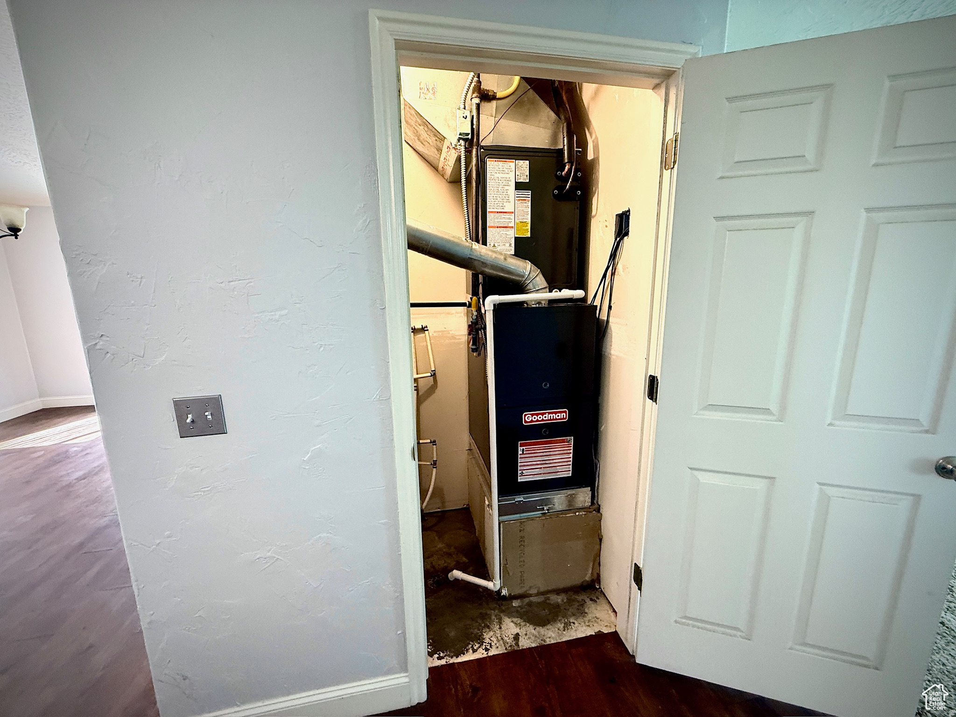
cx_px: 478
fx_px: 387
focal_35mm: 14
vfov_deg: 85.7
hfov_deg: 102.1
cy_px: 358
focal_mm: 2.22
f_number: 2.2
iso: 320
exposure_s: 1/60
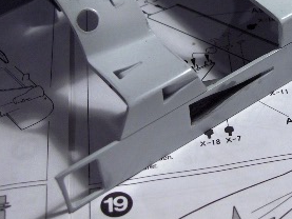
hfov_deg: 21.4
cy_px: 45
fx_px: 760
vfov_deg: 16.3
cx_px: 249
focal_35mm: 90
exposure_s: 1/76.5
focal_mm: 8
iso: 189
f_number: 2.8
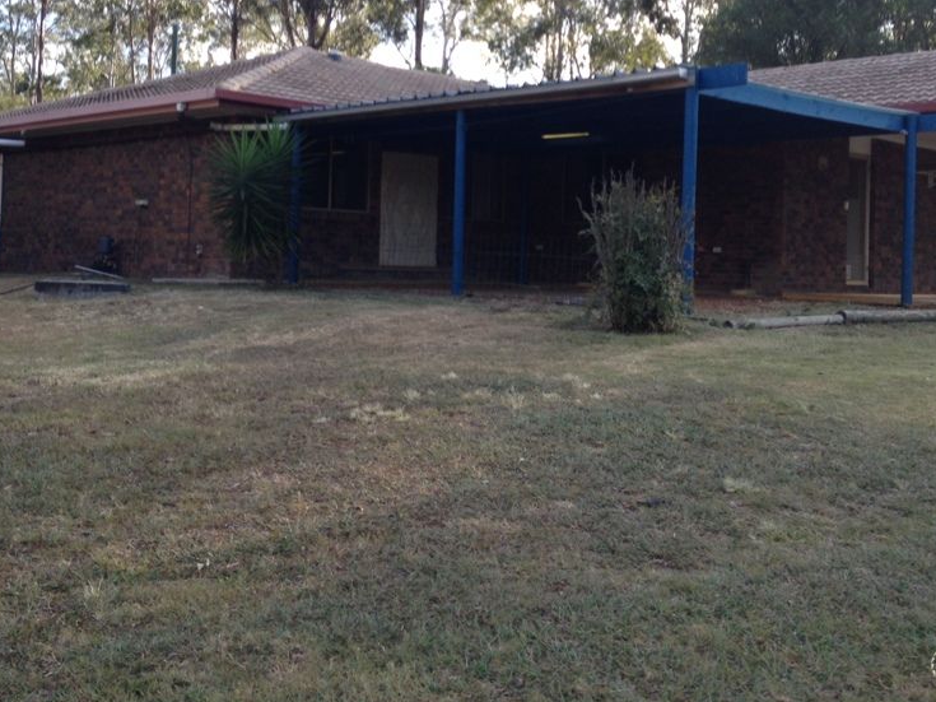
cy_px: 223
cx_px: 500
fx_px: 1244
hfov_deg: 41.2
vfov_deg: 31.2
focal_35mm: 46
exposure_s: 1/272
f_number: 2.4
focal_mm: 4.12
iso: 50
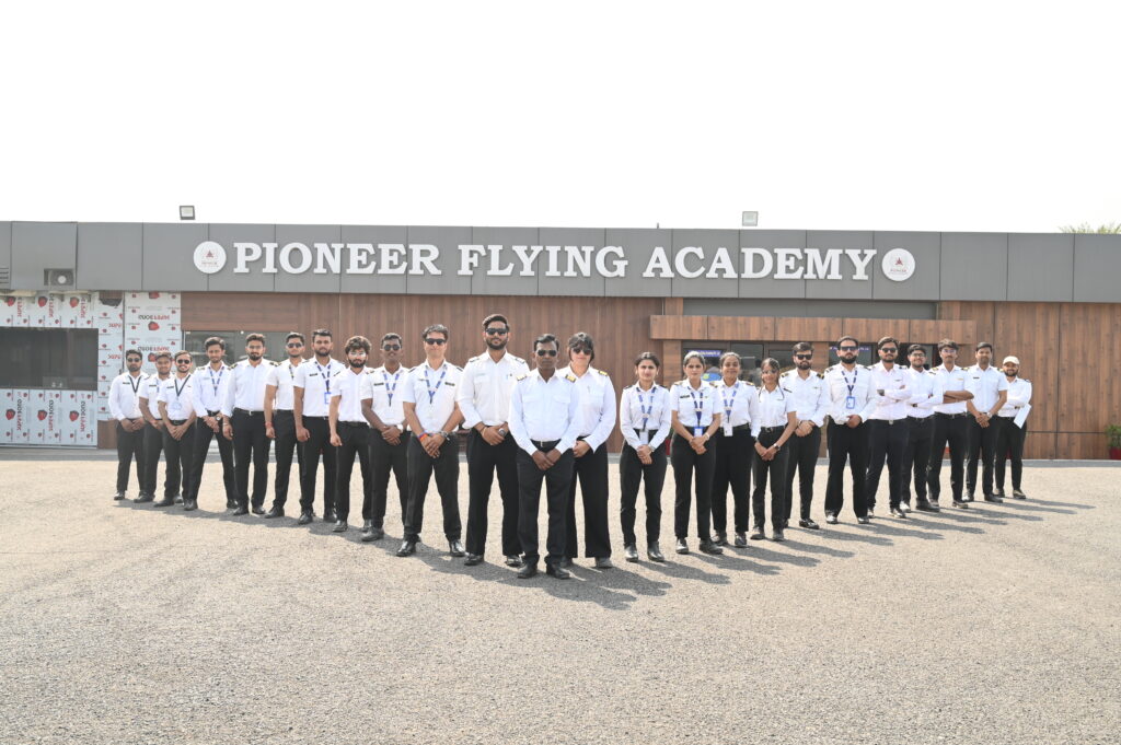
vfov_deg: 35.0
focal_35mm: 38
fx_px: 1182
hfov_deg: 50.7
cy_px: 372
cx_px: 560
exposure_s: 1/100
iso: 125
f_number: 9
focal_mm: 38
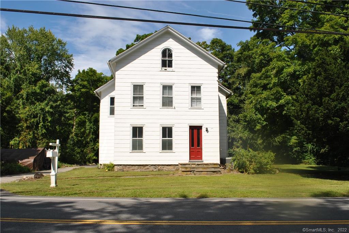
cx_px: 174
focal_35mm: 33
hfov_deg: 57.2
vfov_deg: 40.0
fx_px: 320
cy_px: 116
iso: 100
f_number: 10
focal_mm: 22
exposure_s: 1/200
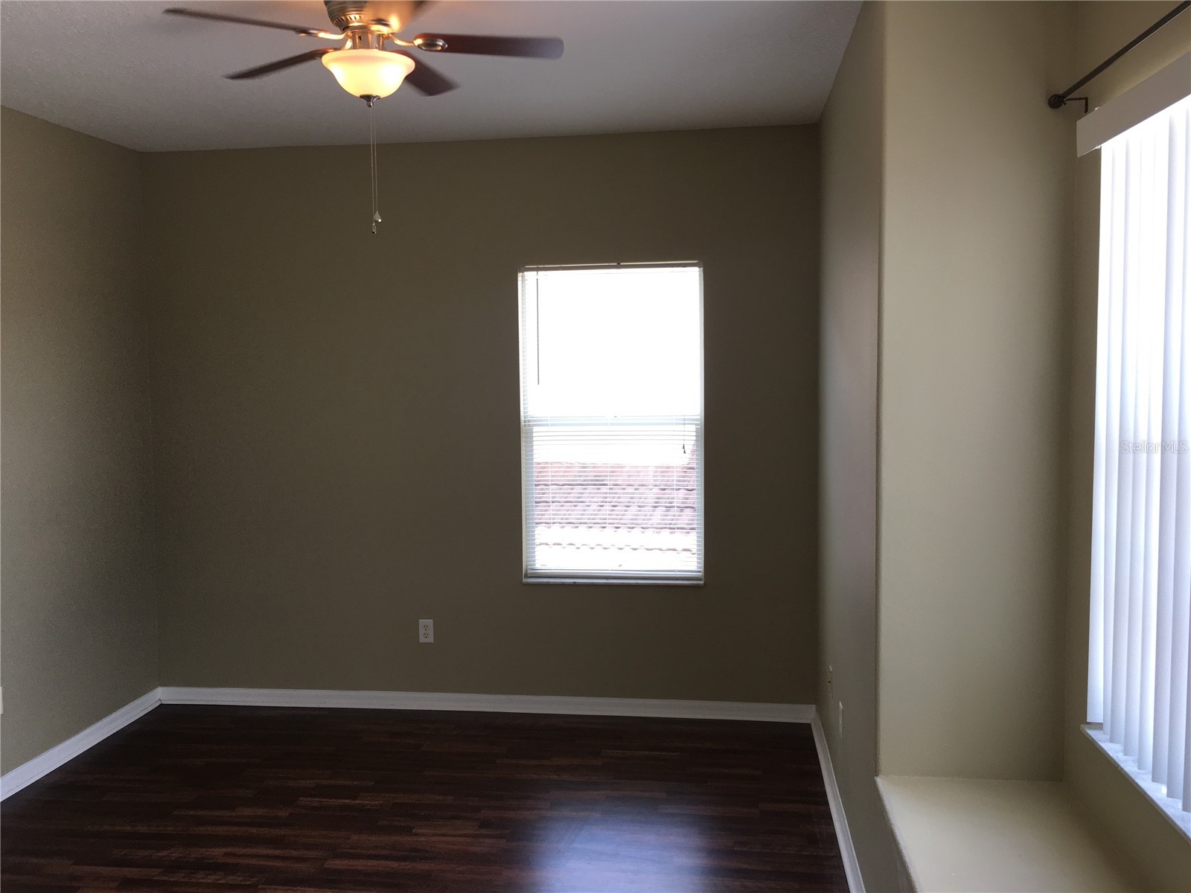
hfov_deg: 61.7
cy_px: 446
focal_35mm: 29
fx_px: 998
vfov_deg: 48.2
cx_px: 596
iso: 40
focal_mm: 4.15
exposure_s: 1/120
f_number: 2.2
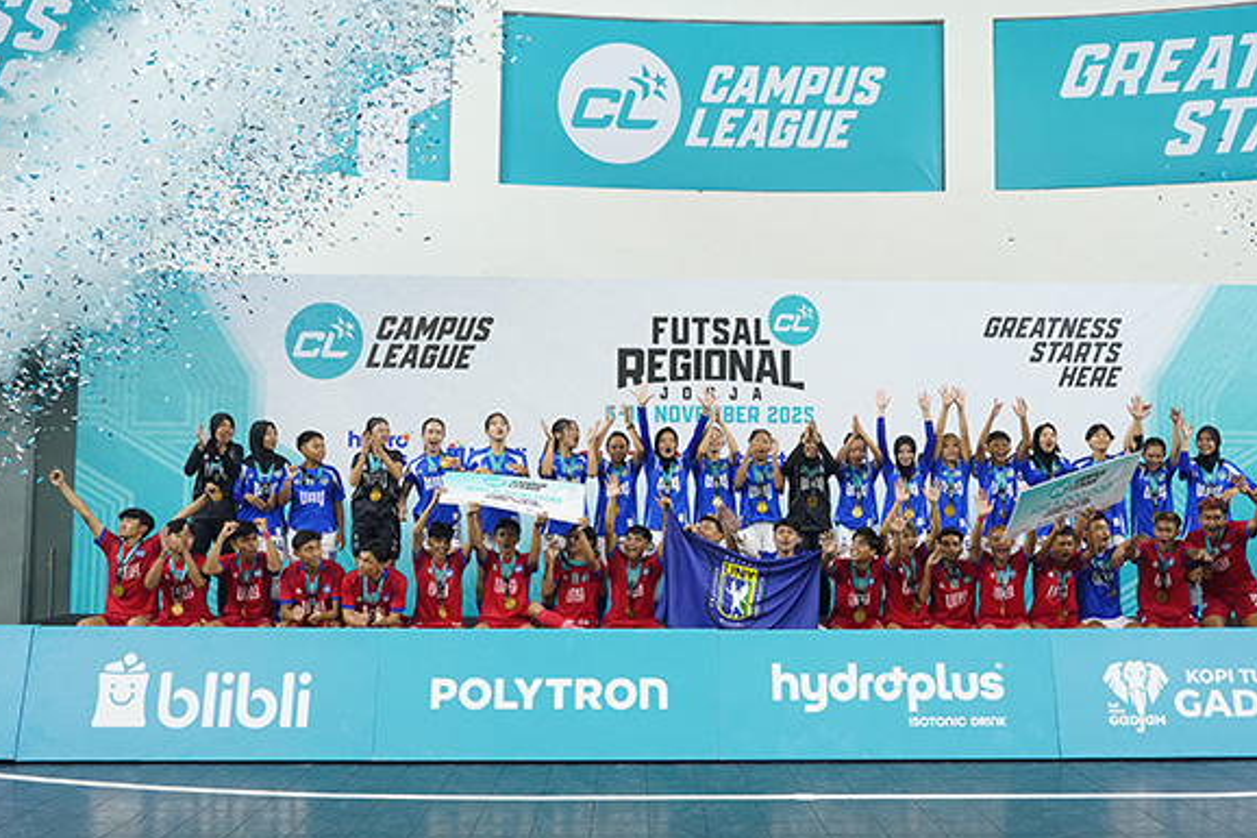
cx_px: 698
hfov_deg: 48.4
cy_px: 417
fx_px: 1396
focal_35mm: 40
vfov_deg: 33.4
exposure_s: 1/160
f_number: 5.6
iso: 4000
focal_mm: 33
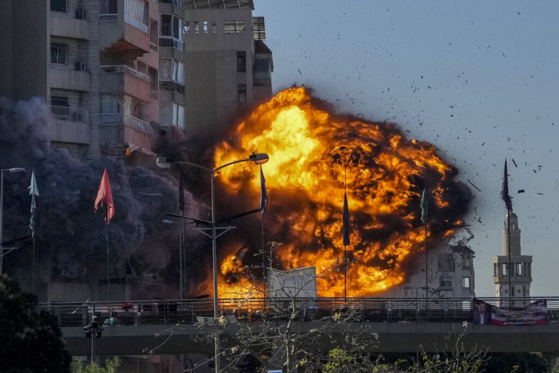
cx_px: 280
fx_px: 1087
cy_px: 186
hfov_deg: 28.8
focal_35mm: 70
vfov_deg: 19.5
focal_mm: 70
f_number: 3.5
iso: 1600
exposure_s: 1/32000
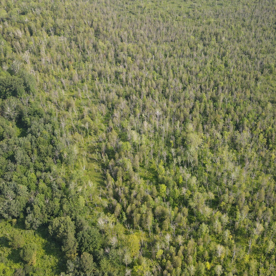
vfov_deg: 43.4
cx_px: 163
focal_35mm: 38
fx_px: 343
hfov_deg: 43.7
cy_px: 96
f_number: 2.8
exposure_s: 1/240
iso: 100
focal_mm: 4.5
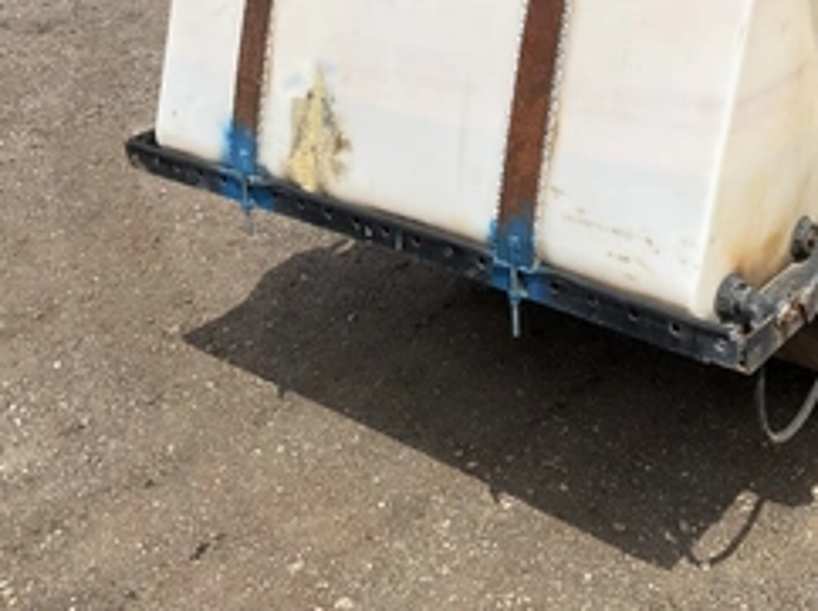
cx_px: 551
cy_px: 159
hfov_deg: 39.2
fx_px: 1133
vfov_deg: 29.8
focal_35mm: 48
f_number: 1.8
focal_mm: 3
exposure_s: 1/2058
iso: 25
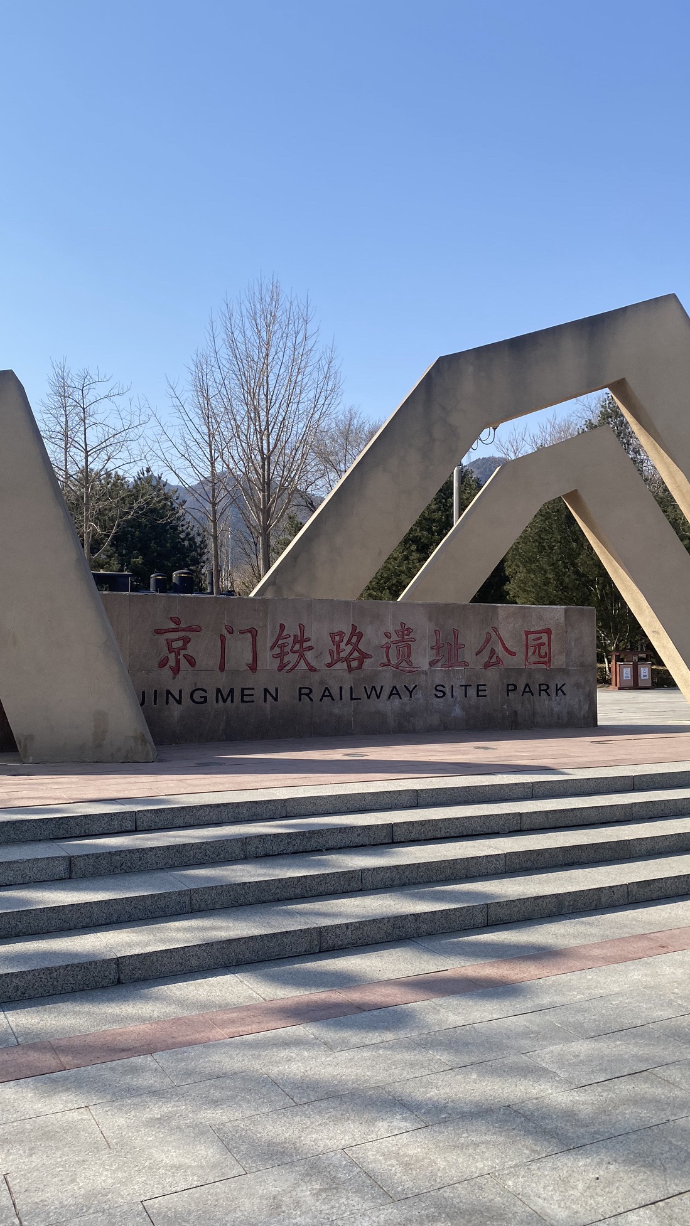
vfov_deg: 66.1
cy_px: 626
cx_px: 300
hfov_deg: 40.1
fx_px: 943
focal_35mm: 29
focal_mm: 4.25
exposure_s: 1/2571
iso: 32
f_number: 1.8
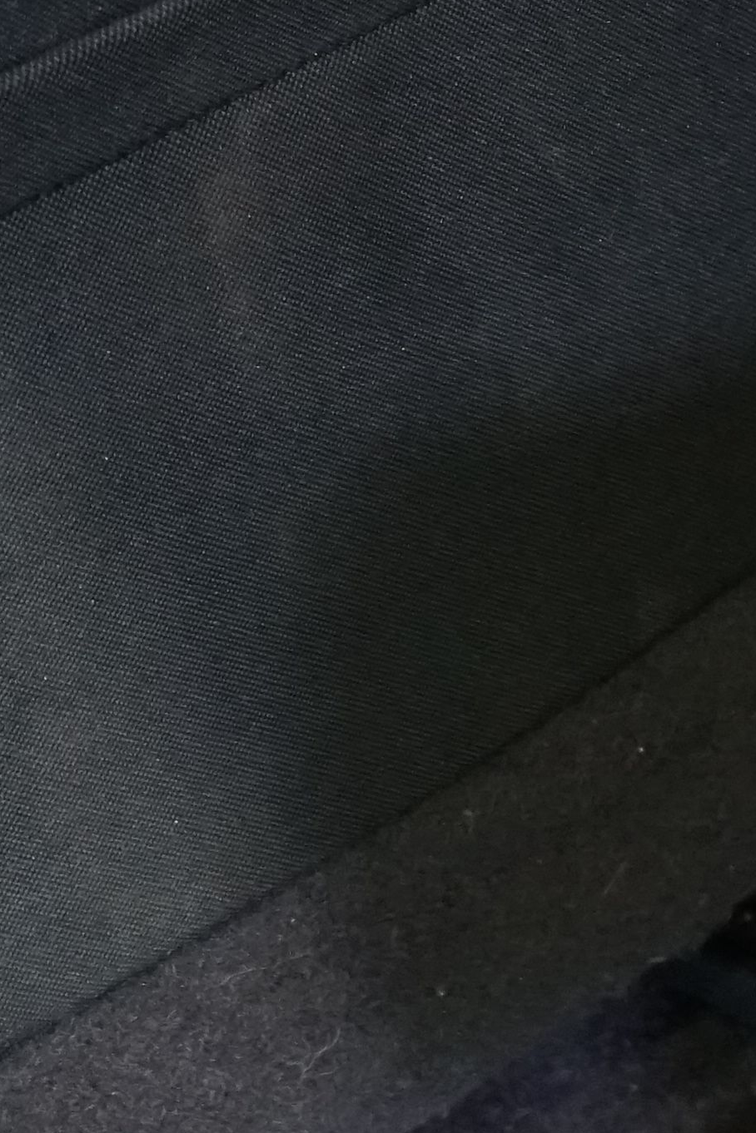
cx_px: 2216
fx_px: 4441
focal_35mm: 141
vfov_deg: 14.5
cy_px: 830
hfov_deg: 8.3
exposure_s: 1/15
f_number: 5
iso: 3200
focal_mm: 32
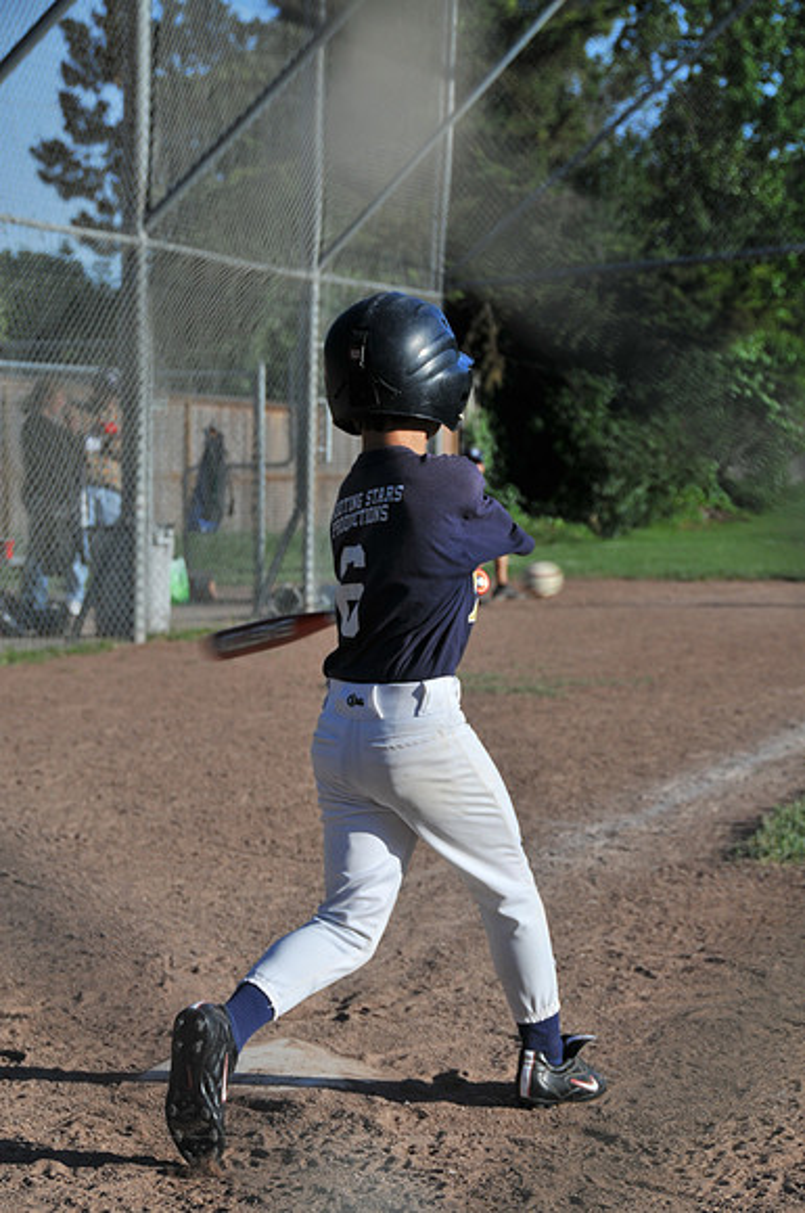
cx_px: 402
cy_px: 606
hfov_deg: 15.1
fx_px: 3028
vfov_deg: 22.7
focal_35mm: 90
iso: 200
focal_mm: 60
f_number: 5.6
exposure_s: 1/500
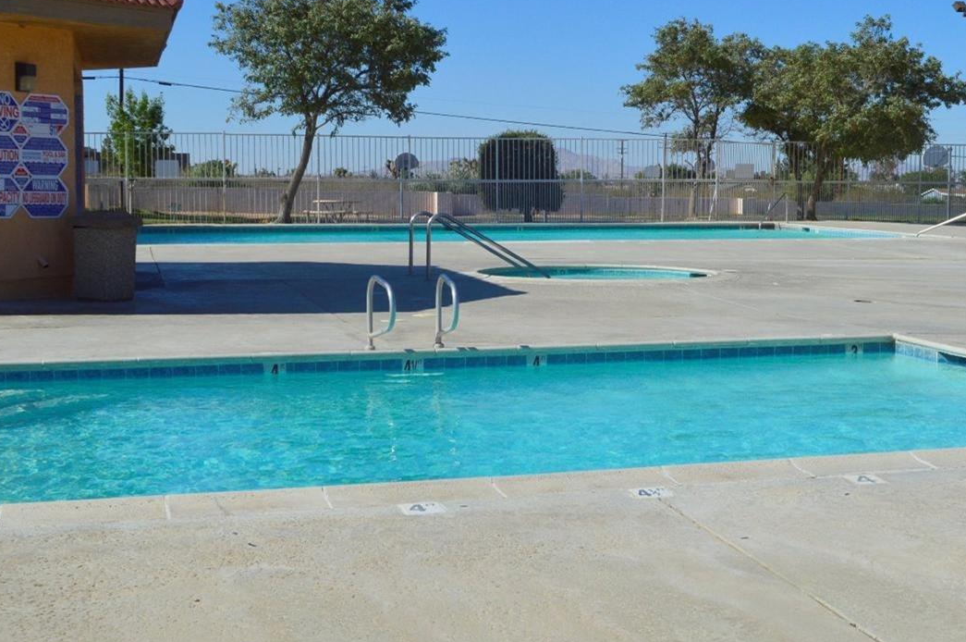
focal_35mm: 56
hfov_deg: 35.4
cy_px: 328
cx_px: 623
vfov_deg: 24.1
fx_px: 1501
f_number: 11
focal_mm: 26
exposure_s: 1/500
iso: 280
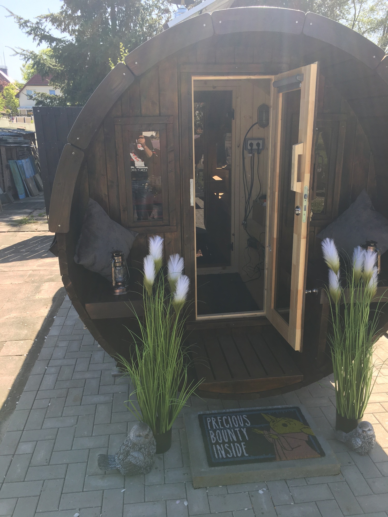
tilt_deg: -17.2
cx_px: 194
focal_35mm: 29
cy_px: 258
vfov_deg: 61.7
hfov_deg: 48.2
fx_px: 433
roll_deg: -0.4
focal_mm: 4.15
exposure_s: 1/351
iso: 25
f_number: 2.2
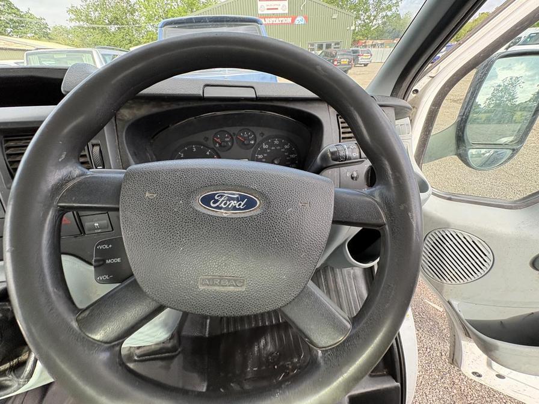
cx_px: 270
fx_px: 218
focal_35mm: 14
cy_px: 202
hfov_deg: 102.1
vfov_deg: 85.7
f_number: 2.2
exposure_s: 1/143
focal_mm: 2.22
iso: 100
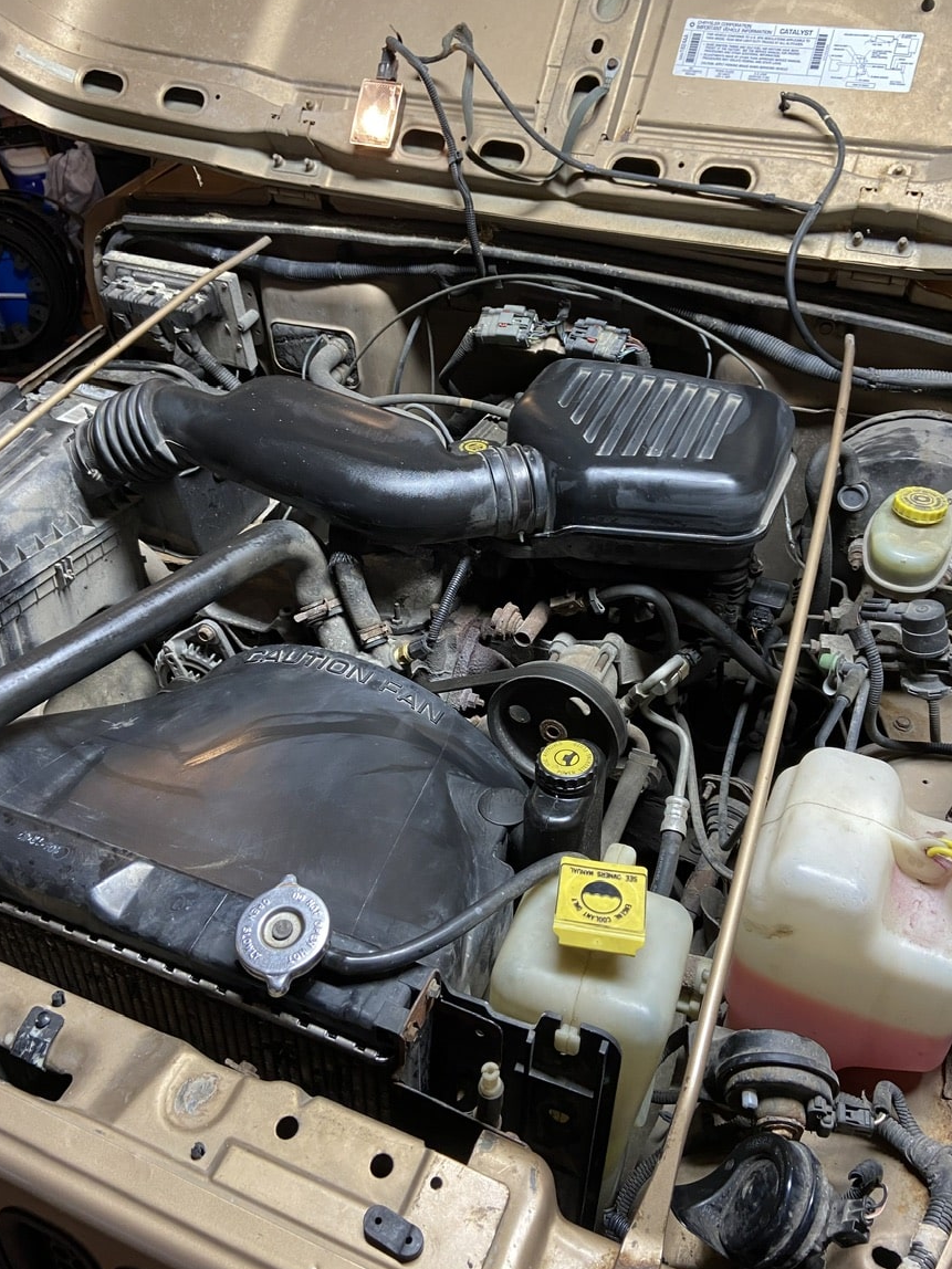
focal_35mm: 29
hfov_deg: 48.2
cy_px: 605
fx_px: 1063
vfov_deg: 61.6
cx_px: 492
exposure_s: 1/60
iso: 125
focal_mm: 4.25
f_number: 1.8
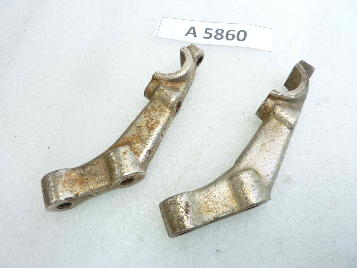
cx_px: 178
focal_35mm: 25
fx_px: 258
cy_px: 134
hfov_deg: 69.4
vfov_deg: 54.9
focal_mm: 4.1
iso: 80
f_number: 3.3
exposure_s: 1/13
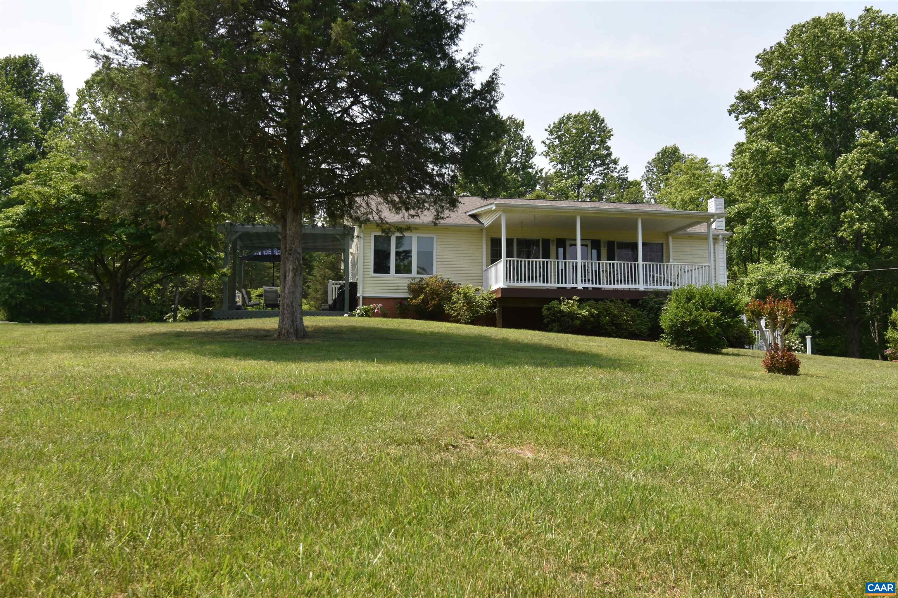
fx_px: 748
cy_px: 299
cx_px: 449
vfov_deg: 43.6
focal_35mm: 30
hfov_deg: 61.9
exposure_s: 1/200
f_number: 8
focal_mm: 20
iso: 100
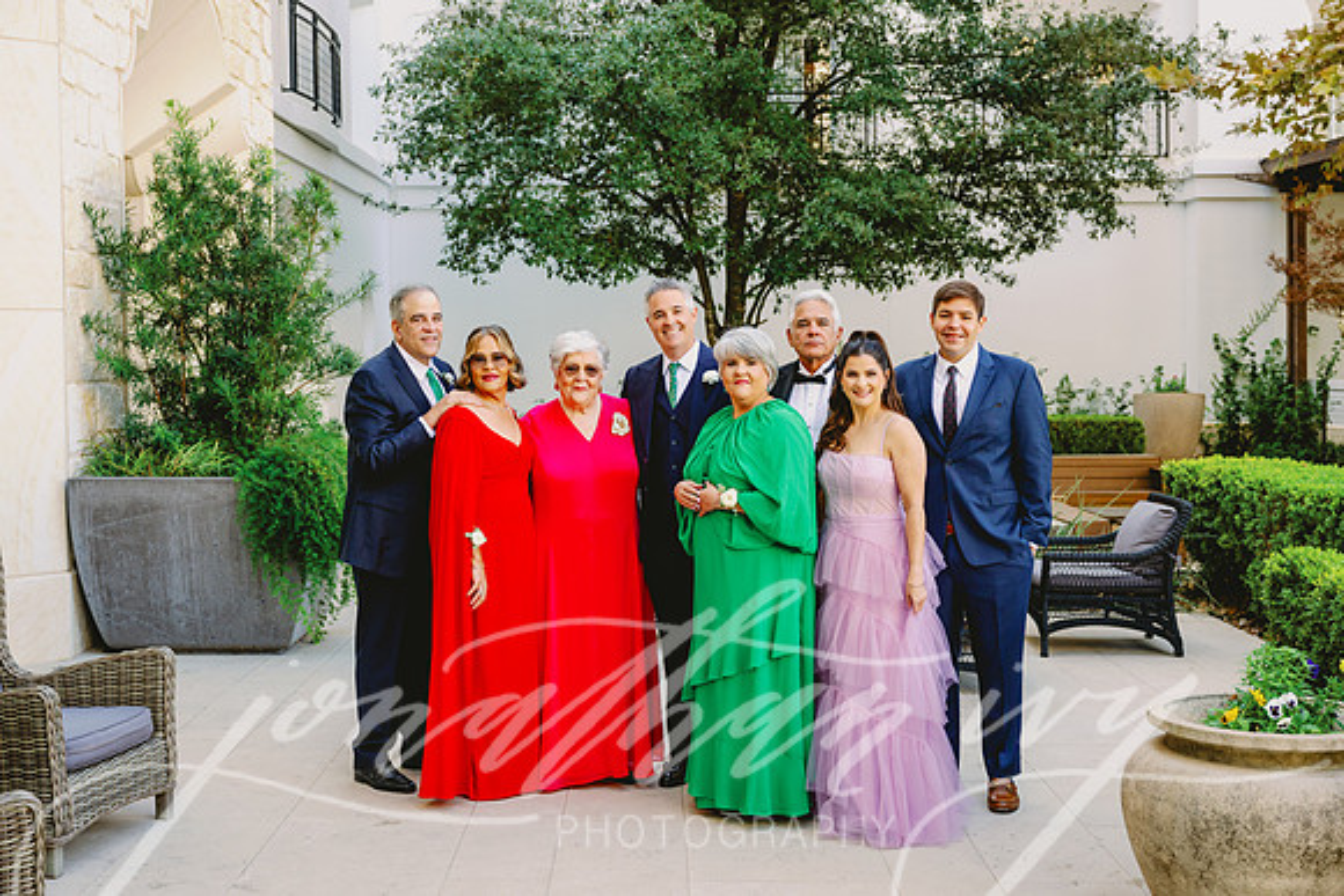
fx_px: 1718
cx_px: 672
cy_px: 448
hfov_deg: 42.7
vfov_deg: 29.3
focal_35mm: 46
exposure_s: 1/320
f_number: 4
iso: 500
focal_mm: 46
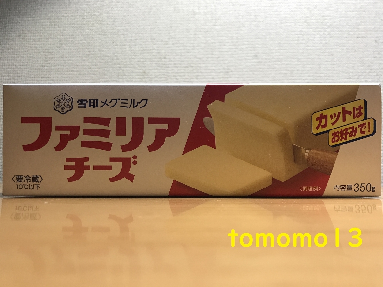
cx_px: 192
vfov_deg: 49.7
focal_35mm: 28
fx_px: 310
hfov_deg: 63.4
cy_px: 144
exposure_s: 1/20
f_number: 1.8
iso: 32
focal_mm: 3.99
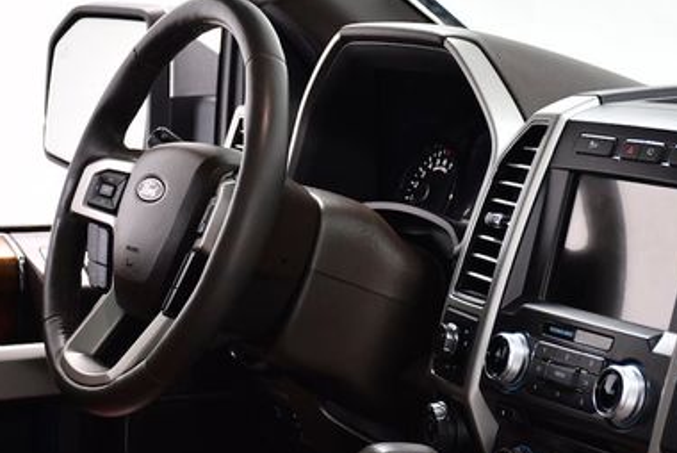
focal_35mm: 106
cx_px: 474
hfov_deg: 19.2
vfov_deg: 12.9
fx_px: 1995
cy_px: 290
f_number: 4.5
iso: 1250
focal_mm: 42
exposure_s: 1/125
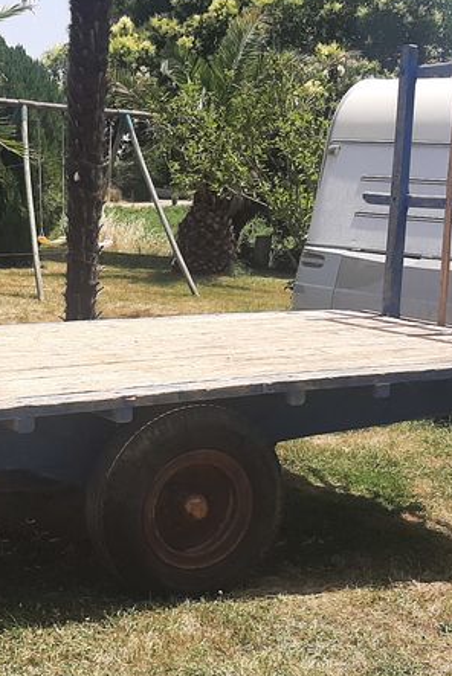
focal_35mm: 61
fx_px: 1147
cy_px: 430
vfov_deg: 32.7
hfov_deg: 21.7
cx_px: 37
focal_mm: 3.93
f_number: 1.7
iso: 40
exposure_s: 1/2004
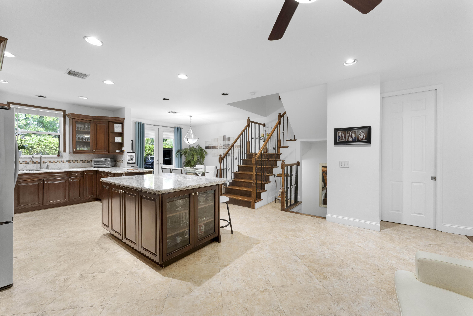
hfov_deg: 104.3
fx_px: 184
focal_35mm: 14
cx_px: 236
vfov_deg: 81.2
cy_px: 158
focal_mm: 14
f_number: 11
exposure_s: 1/5
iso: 1600
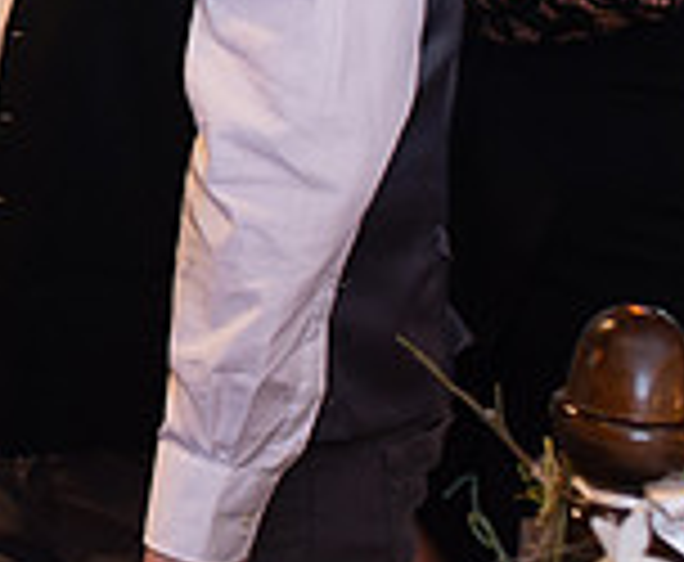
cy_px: -242
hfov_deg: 9.9
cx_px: -551
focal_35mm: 182
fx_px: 3725
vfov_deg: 8.5
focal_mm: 35
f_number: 2.5
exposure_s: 1/100
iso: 500
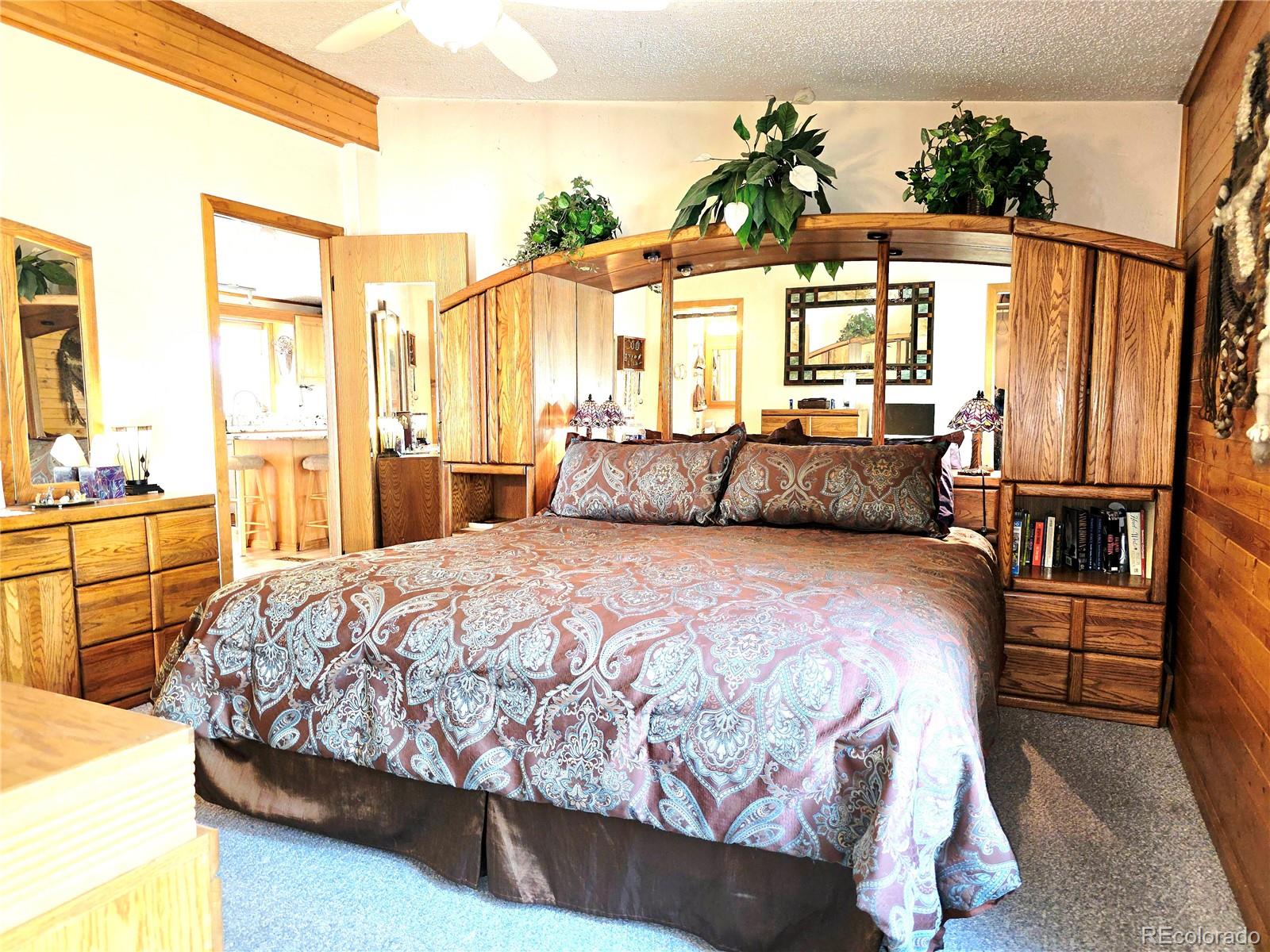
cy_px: 476
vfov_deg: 58.9
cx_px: 635
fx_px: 844
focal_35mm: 23
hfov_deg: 73.9
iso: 100
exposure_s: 1/30
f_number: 1.7
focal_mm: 6.3
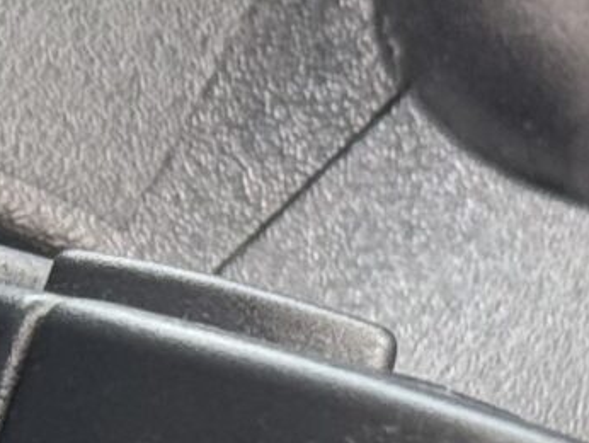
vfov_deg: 4.1
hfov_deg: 5.6
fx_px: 6045
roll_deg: +3.1
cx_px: -63
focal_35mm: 355
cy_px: 1019
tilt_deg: -13.5
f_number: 1.78
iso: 100
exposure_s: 1/109
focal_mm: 6.76
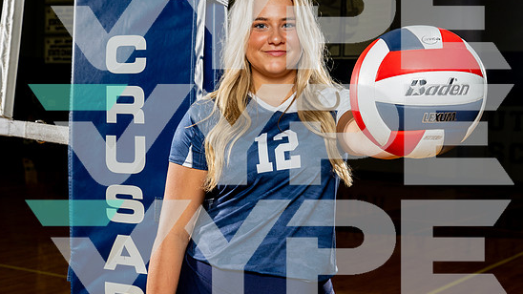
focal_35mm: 56
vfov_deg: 21.4
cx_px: 269
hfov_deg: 37.2
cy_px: 134
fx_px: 776
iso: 1000
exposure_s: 1/250
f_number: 8
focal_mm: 47
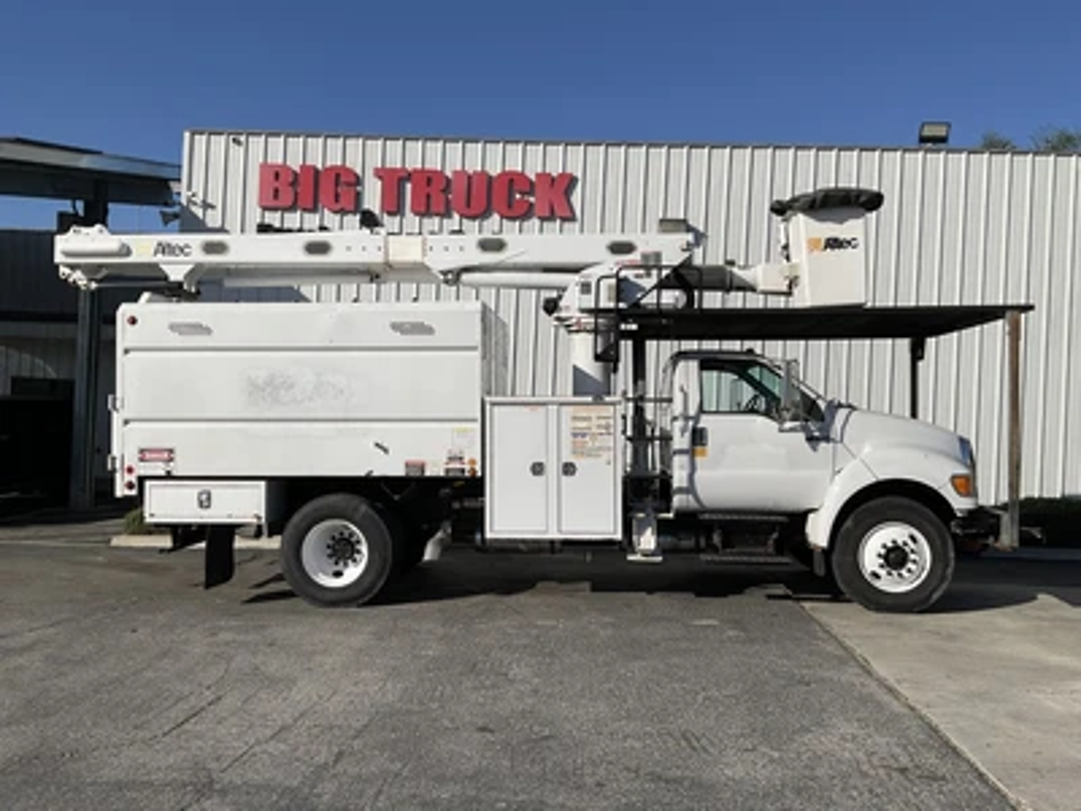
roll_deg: -3.7
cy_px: 406
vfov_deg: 48.2
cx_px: 540
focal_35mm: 29
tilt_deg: -0.3
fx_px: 906
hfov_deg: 61.7
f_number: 1.8
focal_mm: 3
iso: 16
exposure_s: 1/4065
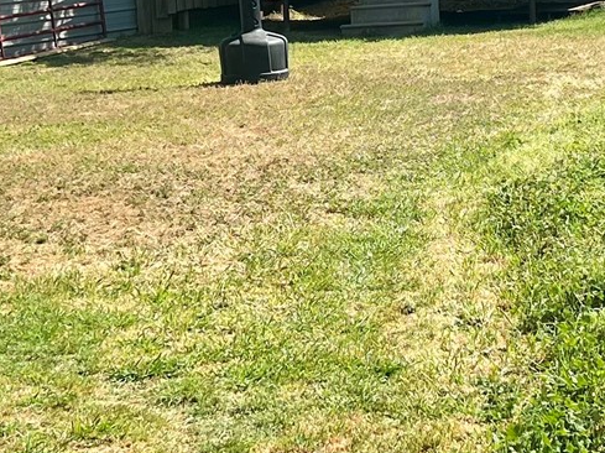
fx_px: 1904
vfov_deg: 13.5
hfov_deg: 18.1
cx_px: 328
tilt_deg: -5.8
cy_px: 114
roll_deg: +3.5
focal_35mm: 109
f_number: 1.5
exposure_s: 1/3356
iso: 50
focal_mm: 5.7
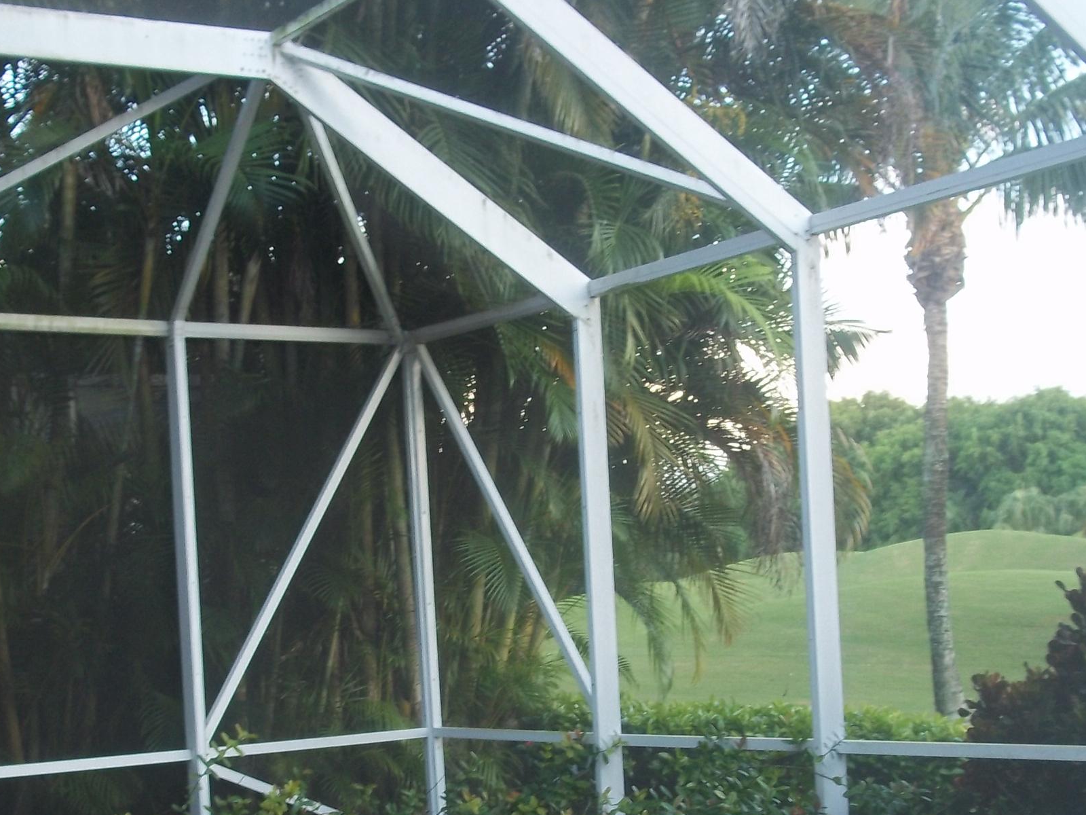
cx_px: 430
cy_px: 634
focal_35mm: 60
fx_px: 1882
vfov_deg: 24.1
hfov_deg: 32.1
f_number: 3.1
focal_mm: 6.5
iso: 80
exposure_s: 1/30
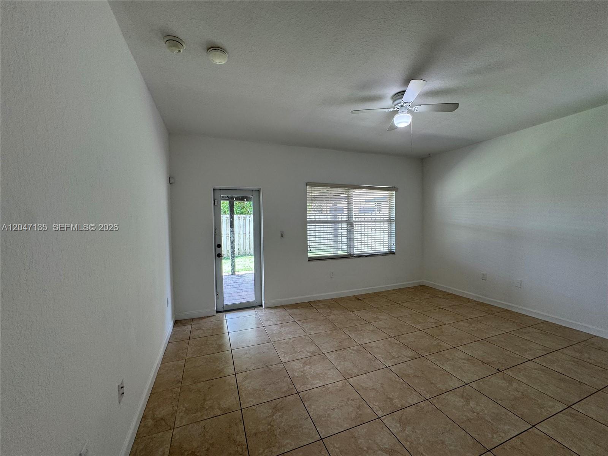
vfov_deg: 85.7
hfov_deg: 102.1
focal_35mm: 14
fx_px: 246
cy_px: 228
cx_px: 304
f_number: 2.2
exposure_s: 1/120
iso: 80
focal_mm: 2.22
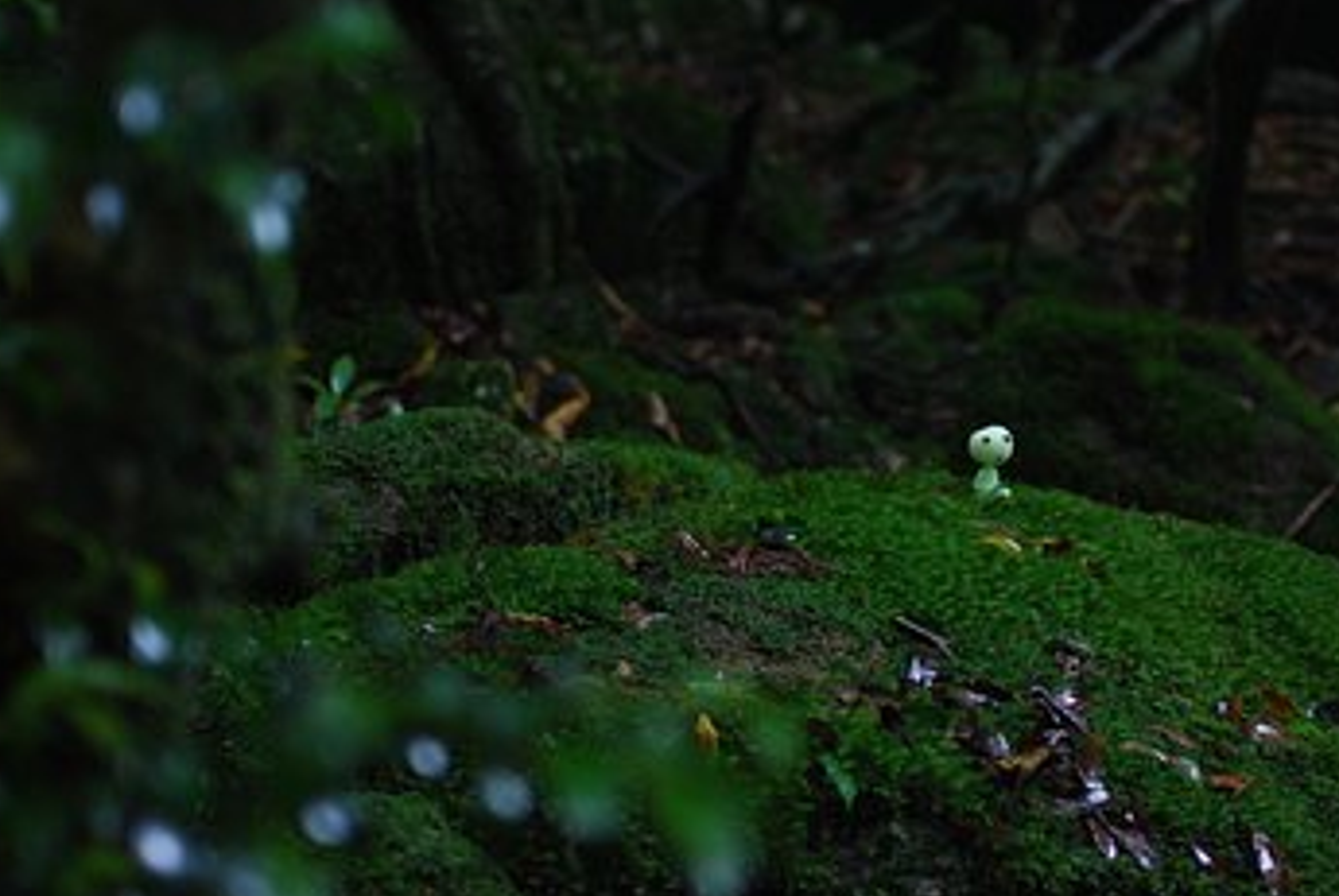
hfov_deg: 22.8
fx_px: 3314
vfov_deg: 15.4
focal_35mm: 89
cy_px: 405
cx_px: 807
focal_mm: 40
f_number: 2
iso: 400
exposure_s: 1/20
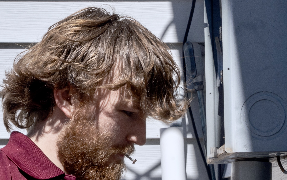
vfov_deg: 11.7
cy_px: 195
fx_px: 860
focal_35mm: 110
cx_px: 184
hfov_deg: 18.9
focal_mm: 35
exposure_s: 1/200
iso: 320
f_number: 18
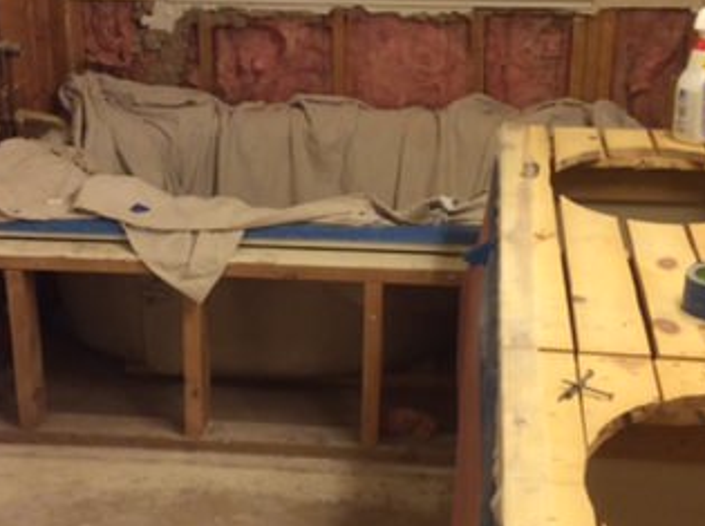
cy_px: 242
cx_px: 340
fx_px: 1362
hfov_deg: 29.0
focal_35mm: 67
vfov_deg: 21.9
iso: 100
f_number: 2.4
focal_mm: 3.3
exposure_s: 1/24
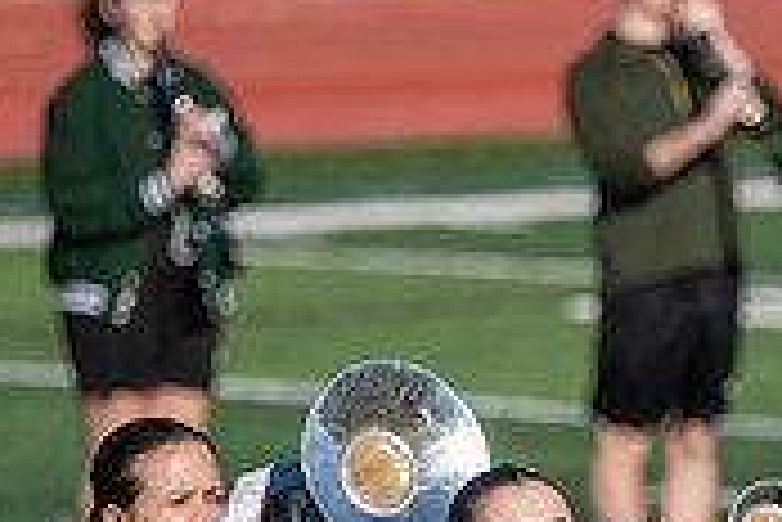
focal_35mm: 665
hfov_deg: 3.1
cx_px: 1061
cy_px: 808
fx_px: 14444
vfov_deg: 2.1
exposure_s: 1/2000
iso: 160
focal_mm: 200
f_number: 4
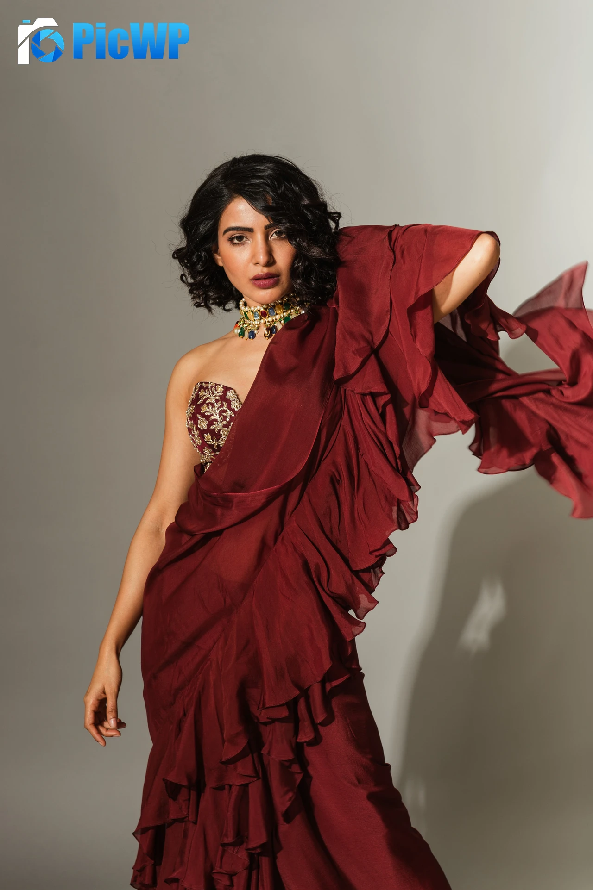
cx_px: 296
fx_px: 1731
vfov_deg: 28.9
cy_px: 445
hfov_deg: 19.4
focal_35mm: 70
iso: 100
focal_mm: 70
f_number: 6.3
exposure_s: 1/320
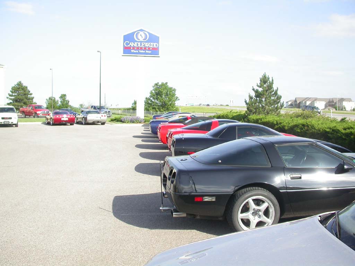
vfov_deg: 37.7
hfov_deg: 49.0
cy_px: 133
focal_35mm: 38
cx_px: 178
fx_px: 390
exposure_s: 1/1000
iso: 100
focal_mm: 7.85
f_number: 2.6
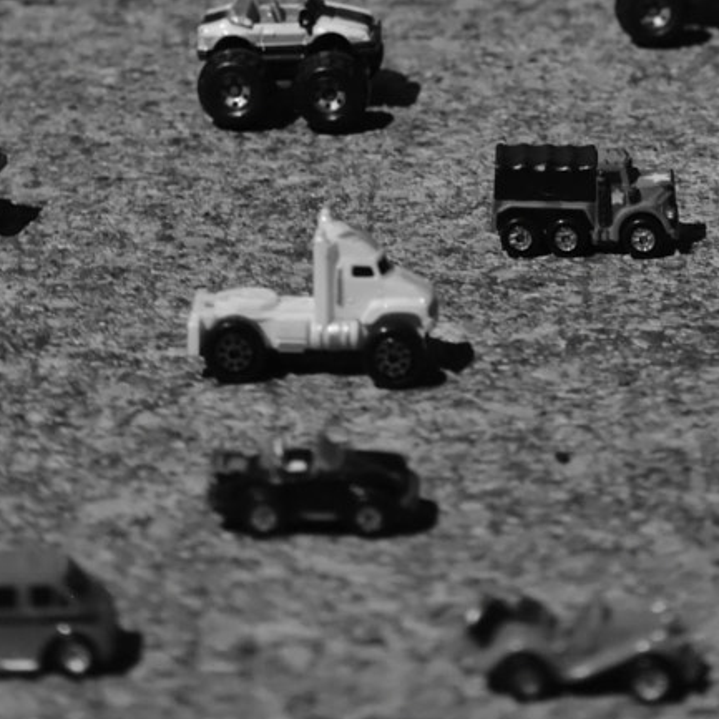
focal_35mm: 330
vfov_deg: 5.3
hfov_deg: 5.3
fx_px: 7755
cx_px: 423
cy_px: -239
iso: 800
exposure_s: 1/8
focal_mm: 70
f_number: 4.5
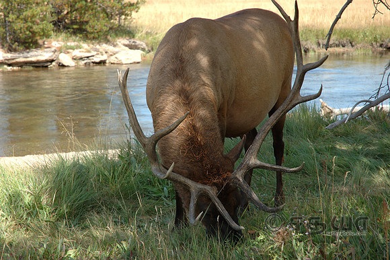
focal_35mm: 105
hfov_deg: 19.5
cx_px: 195
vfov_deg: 13.0
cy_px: 130
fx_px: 1137
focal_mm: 70
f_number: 7.1
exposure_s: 1/200
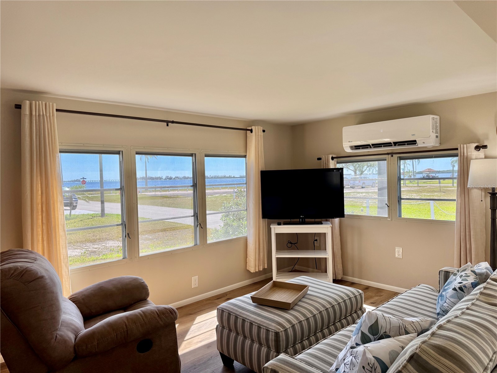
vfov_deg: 56.8
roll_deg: +1.0
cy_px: 186
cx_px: 248
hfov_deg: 71.6
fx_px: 345
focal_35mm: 24
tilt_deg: -1.7
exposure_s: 1/853
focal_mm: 6.76
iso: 80
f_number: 1.78
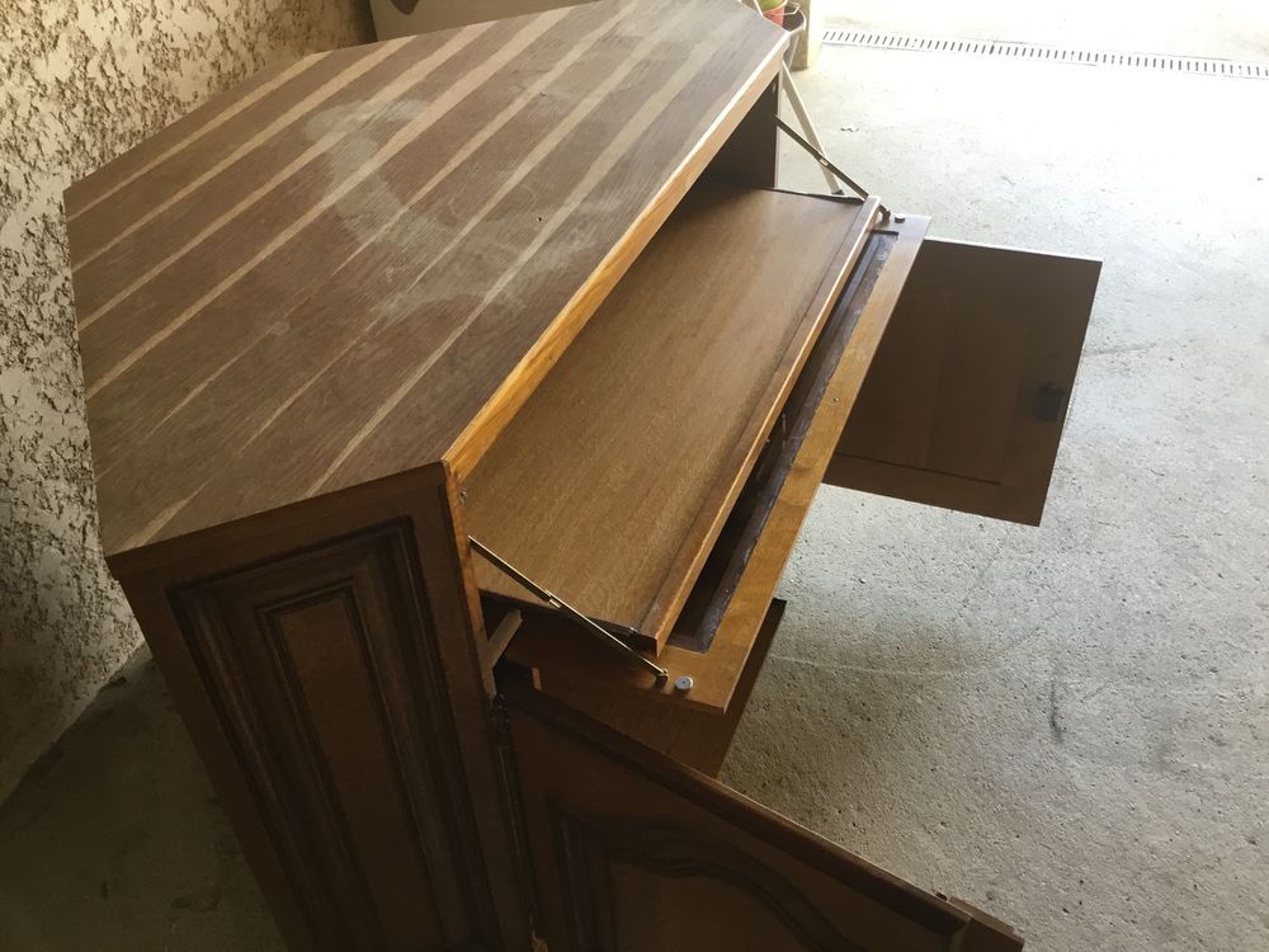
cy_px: 476
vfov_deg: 45.4
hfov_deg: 58.4
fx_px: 1136
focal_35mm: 31
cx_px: 634
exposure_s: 1/33
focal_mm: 3.3
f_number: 2.4
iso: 40
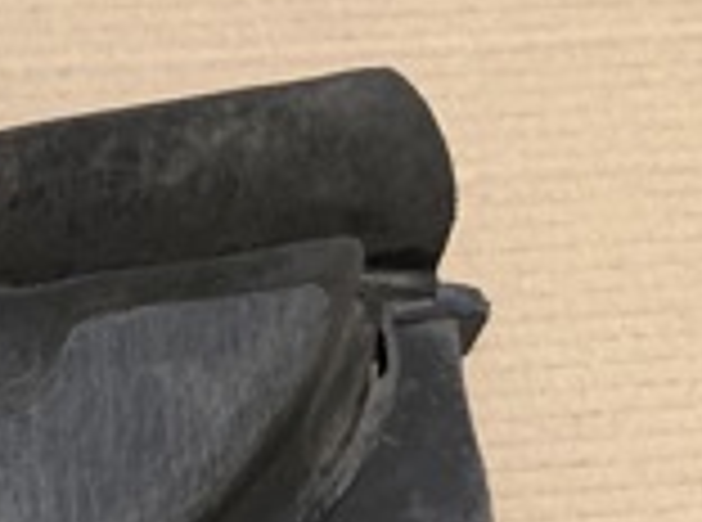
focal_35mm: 107
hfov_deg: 15.3
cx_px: -648
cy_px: 628
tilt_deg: -65.0
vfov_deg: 13.4
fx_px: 2163
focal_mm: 4.25
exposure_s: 1/25
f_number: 1.8
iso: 500
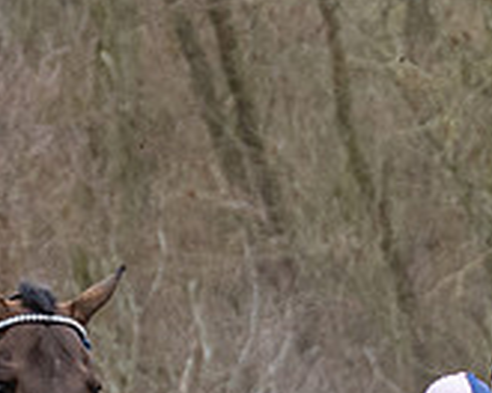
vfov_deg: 1.9
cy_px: 658
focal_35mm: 810
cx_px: 568
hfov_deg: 2.4
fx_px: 11795
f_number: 4
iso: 800
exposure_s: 1/1250
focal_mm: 98
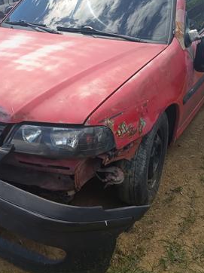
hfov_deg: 31.2
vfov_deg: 40.8
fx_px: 362
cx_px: 62
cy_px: 94
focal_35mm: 46
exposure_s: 1/991
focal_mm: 4.81
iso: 147
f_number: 1.8
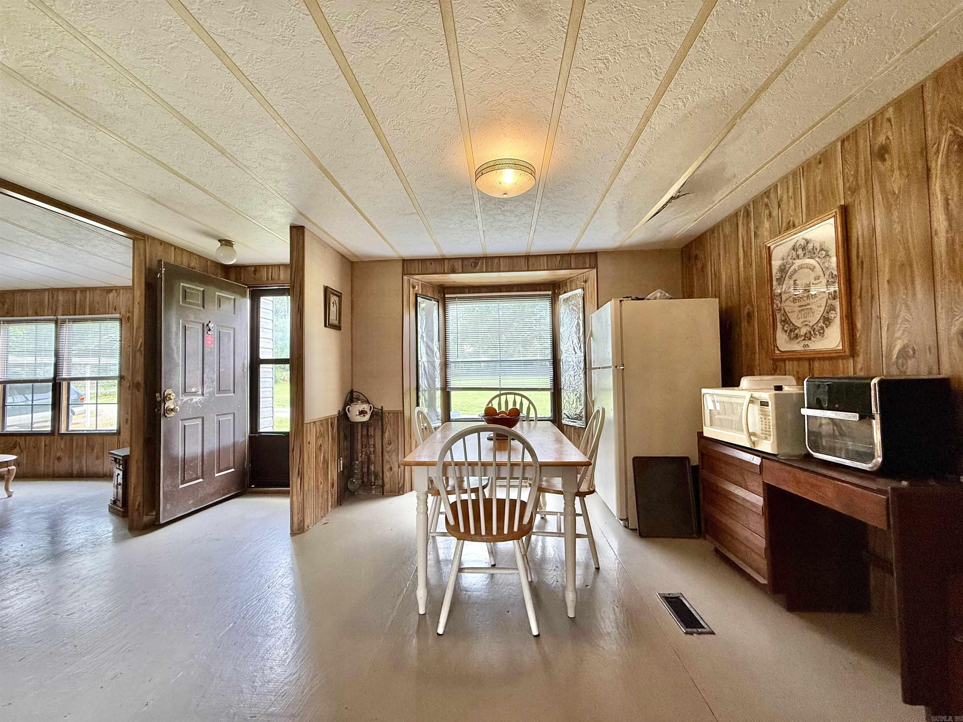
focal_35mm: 14
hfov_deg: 102.1
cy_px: 361
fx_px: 389
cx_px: 482
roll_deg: +1.4
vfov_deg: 85.7
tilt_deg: +2.4
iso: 80
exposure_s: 1/99
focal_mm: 2.22
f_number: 2.2
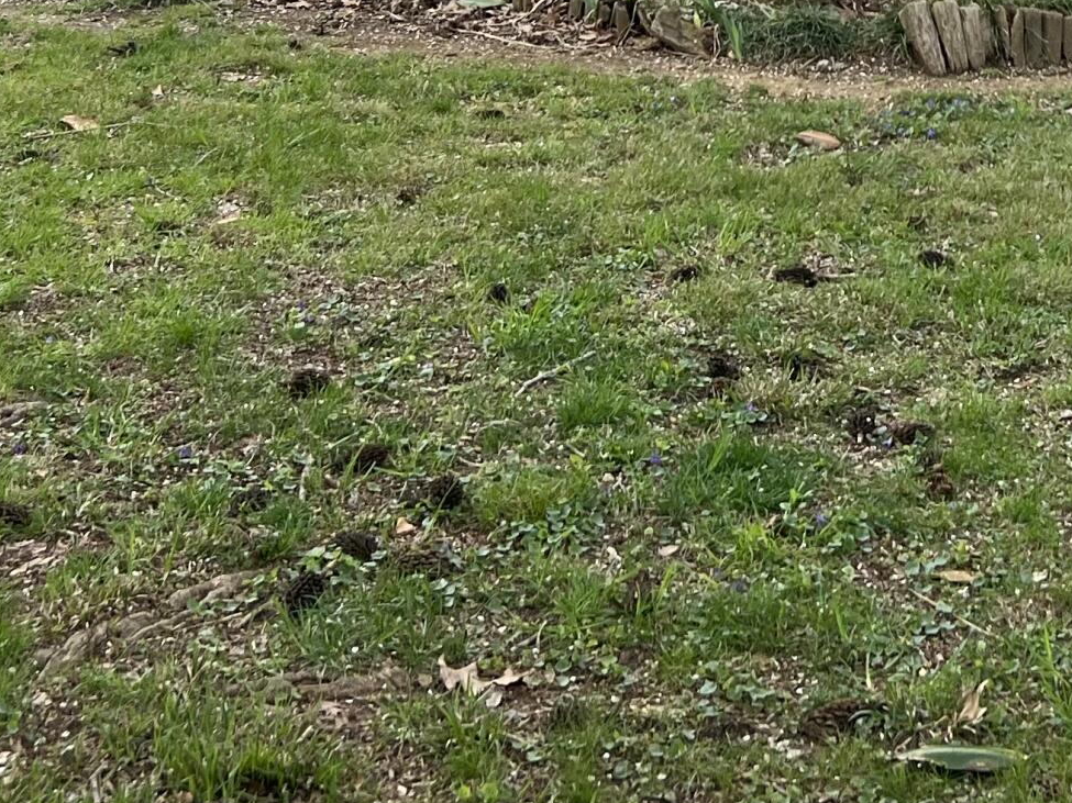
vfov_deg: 17.0
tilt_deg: +0.1
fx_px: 2477
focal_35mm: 80
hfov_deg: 23.9
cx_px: 921
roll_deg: -1.2
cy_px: -323
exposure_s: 1/709
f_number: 1.5
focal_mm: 5.7
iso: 50
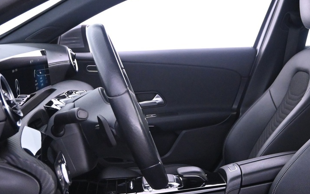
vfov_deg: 20.7
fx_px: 524
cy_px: 159
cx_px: 261
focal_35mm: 62
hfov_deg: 31.8
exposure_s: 1/25
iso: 3200
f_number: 3.5
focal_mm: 18
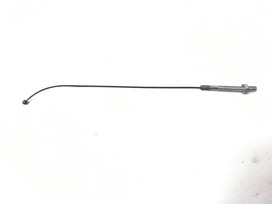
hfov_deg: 58.4
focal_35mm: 31
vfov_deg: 45.4
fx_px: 244
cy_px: 102
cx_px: 136
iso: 25
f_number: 2.4
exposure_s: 1/33
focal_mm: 3.3
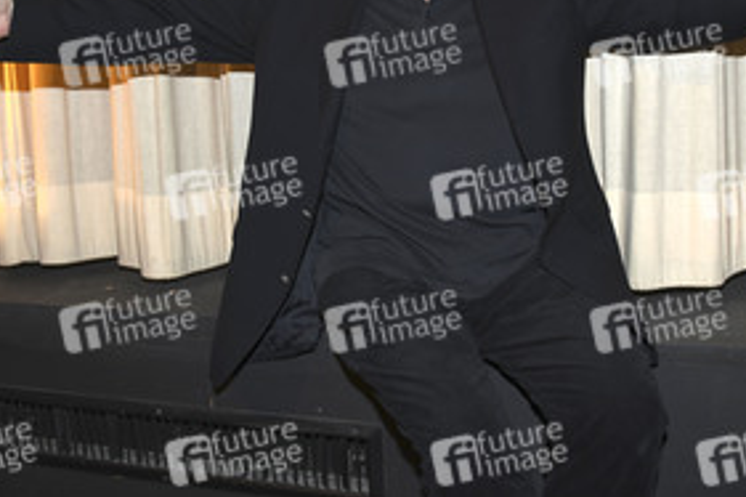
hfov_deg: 43.5
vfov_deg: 29.3
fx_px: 932
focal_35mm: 45
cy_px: 122
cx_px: 429
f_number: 6.3
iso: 640
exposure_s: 1/100
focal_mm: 28
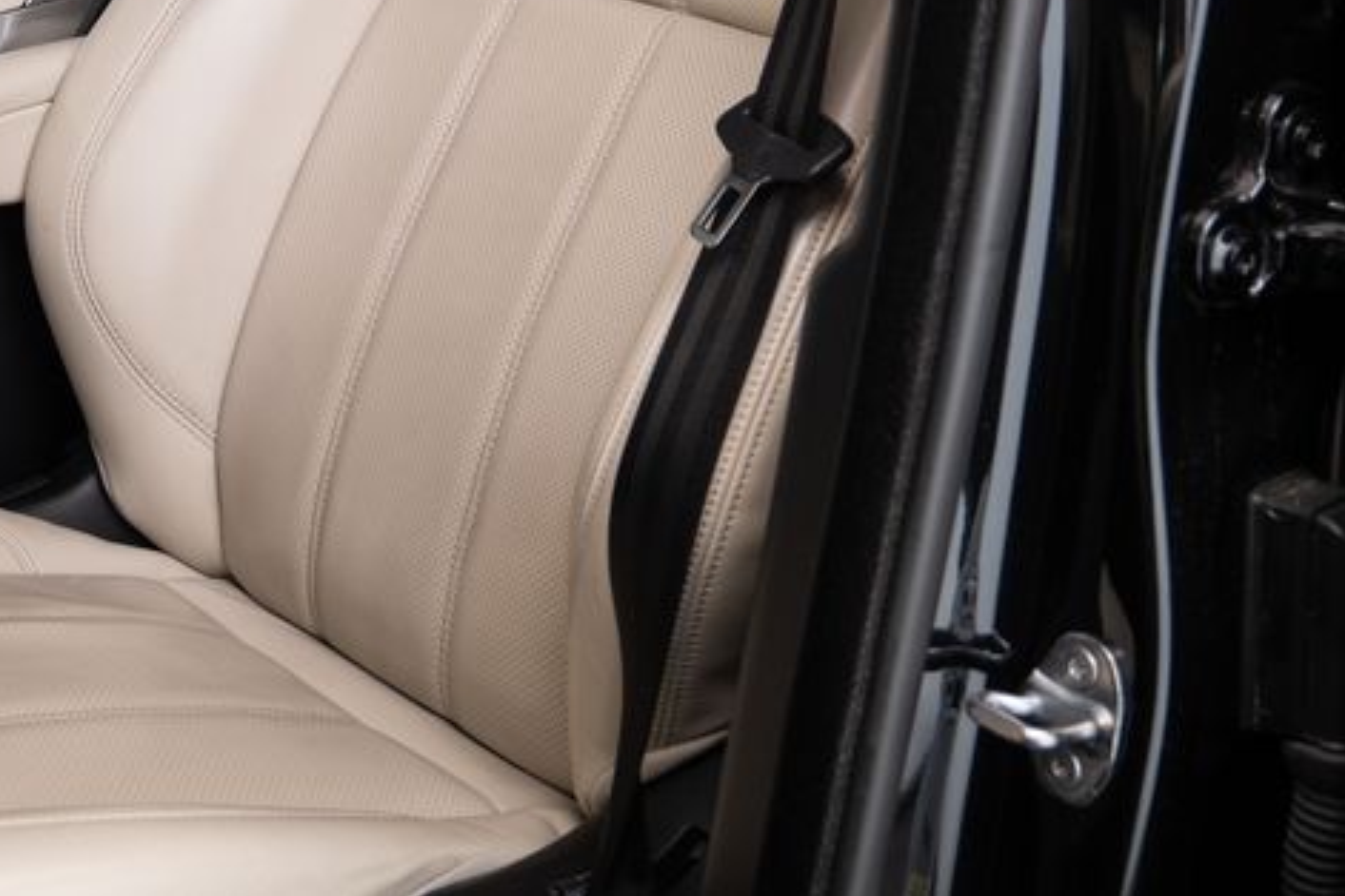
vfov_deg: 17.8
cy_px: -99
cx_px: 277
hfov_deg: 26.8
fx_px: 2765
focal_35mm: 74
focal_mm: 29
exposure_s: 1/50
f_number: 4.1
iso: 250
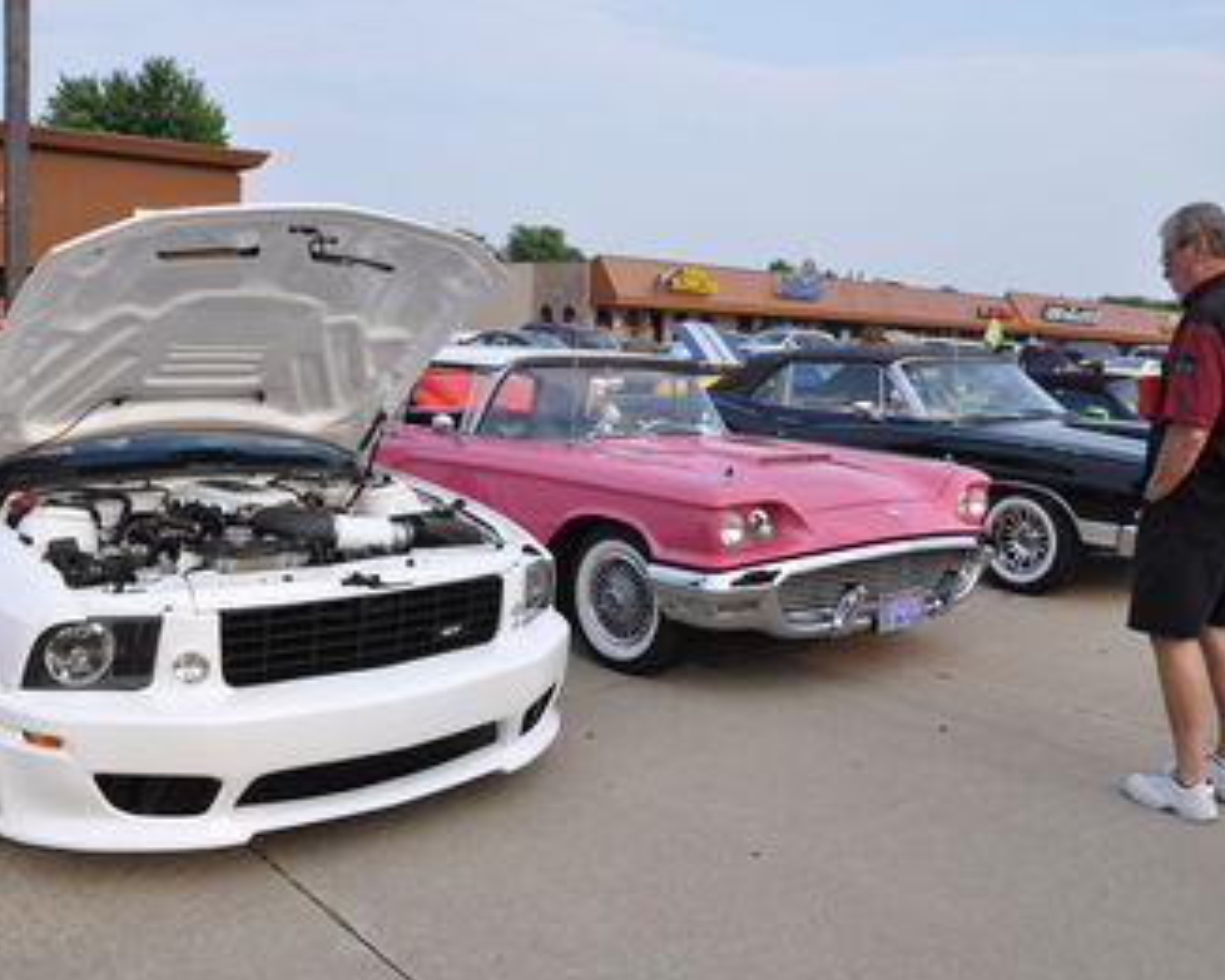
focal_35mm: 31
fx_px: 1124
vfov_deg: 47.1
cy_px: 490
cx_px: 626
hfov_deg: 57.2
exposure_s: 1/125
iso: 200
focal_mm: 18
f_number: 11
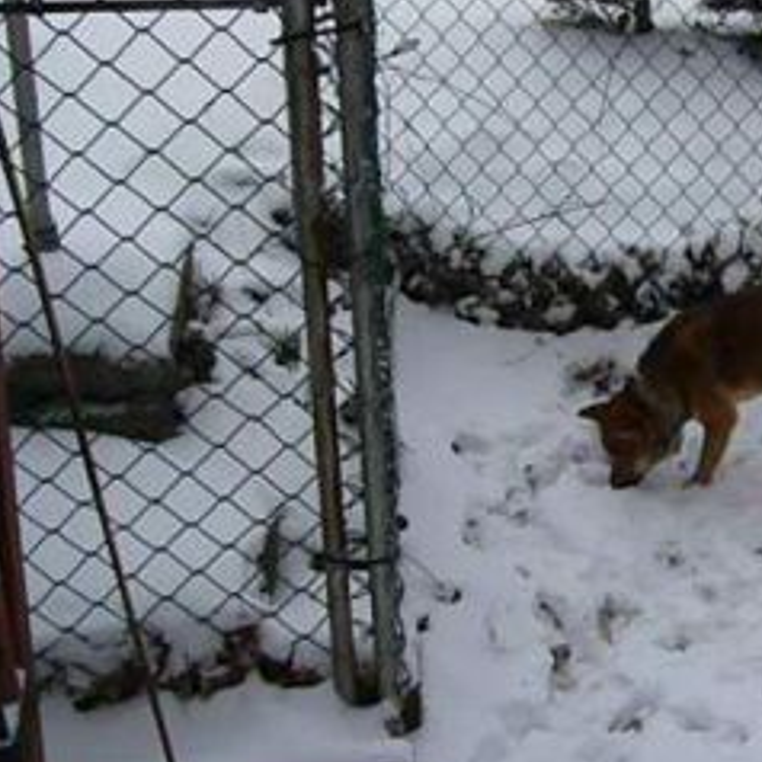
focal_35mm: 65
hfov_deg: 25.6
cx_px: 692
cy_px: 373
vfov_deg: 26.5
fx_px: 1619
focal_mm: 5.8
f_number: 5.6
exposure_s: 1/2500
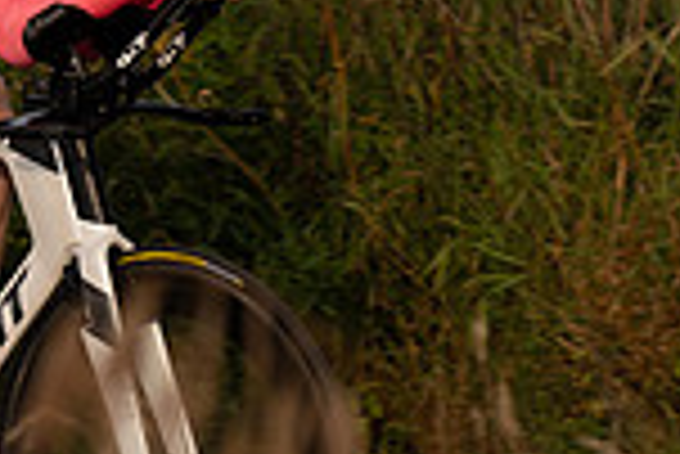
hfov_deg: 5.0
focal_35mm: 411
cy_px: -67
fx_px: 7771
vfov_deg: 3.3
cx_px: 45
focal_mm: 78
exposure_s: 1/800
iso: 160
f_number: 4.5
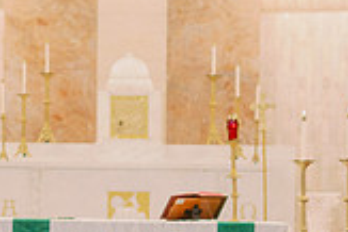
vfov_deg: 4.6
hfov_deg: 6.8
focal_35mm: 302
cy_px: 147
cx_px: 88
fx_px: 2922
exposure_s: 1/250
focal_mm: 85
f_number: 2
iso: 500
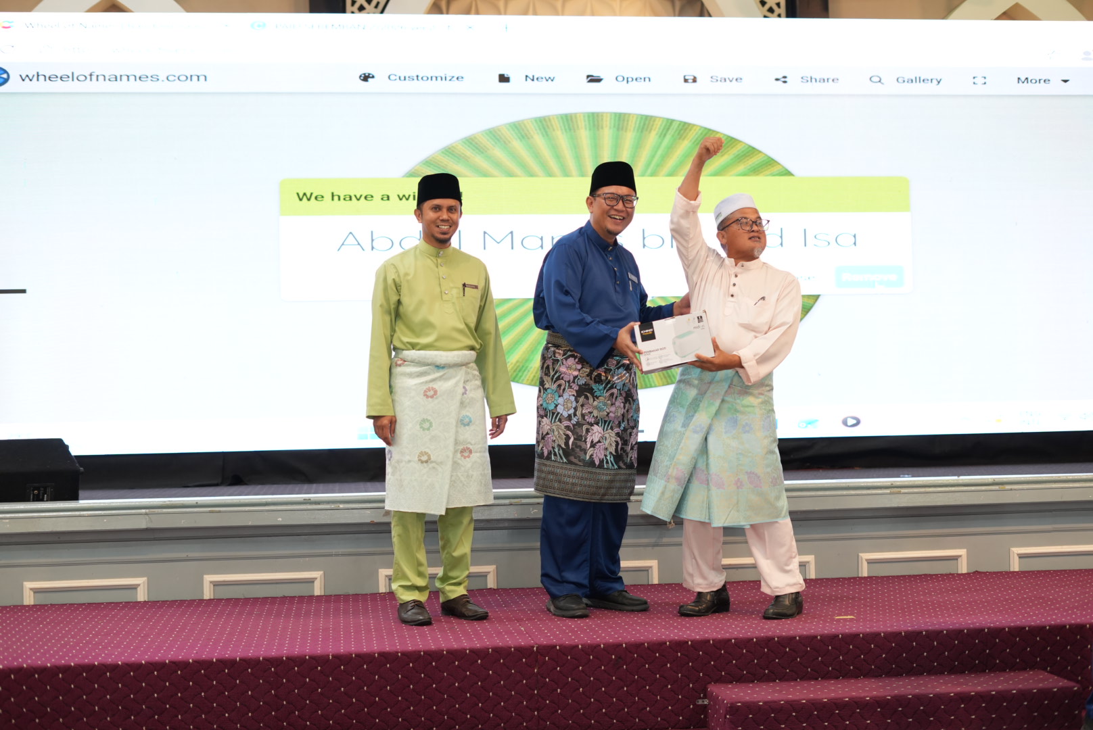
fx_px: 1519
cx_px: 546
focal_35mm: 50
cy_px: 365
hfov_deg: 39.6
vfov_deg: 27.0
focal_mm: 50
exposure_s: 1/125
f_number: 2.8
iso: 1000
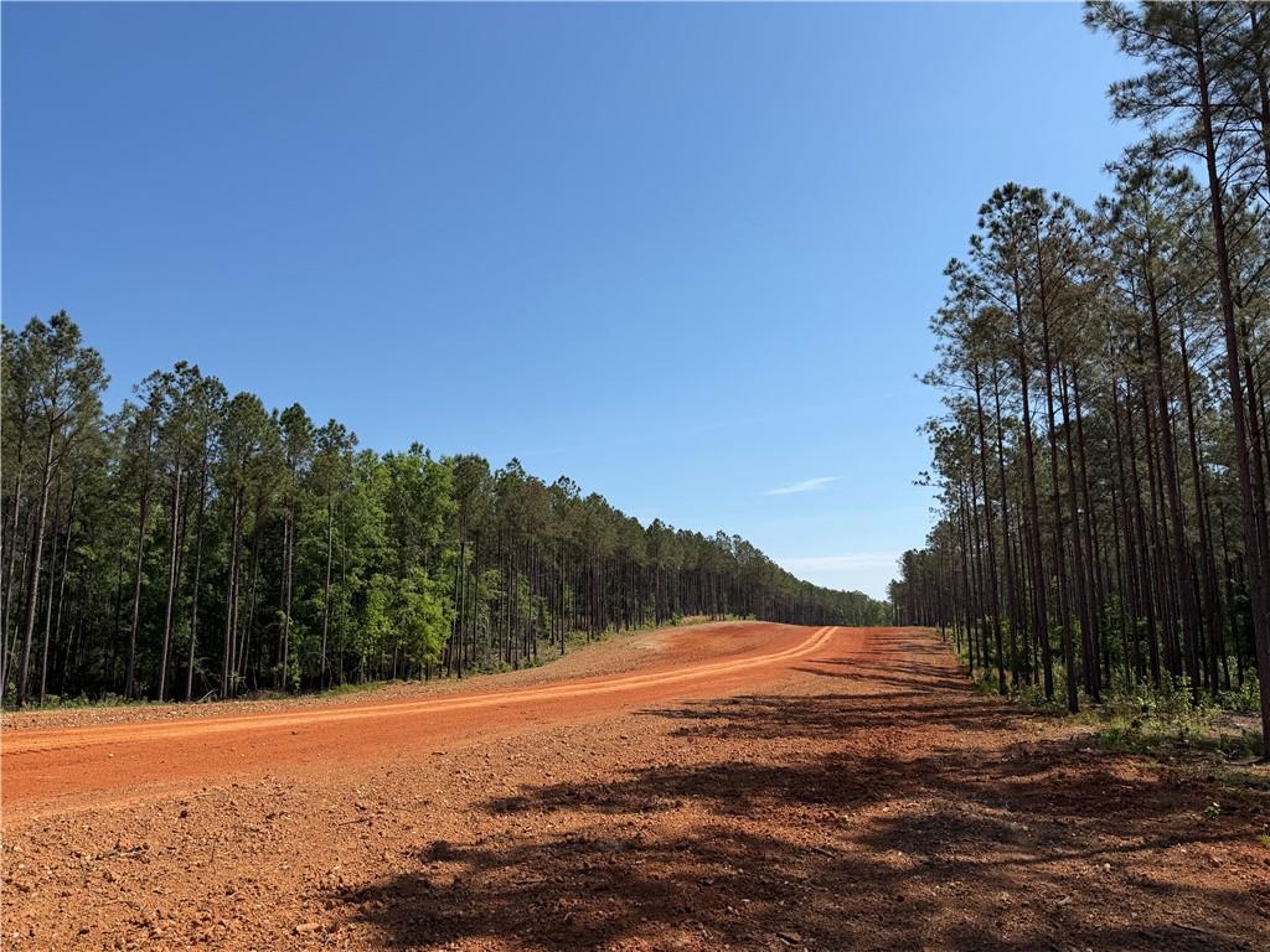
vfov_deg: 56.8
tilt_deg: +8.9
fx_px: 881
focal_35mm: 24
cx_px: 635
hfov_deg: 71.6
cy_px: 476
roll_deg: +0.8
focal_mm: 6.76
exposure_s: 1/5714
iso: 80
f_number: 1.78
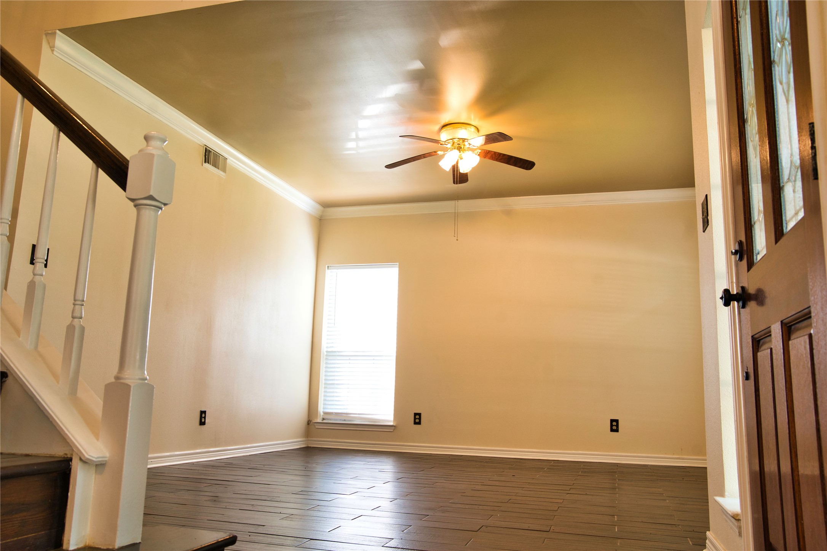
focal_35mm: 29
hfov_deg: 63.7
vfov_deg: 45.0
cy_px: 276
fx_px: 666
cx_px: 414
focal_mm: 29
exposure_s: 1/30
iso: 800
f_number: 6.3
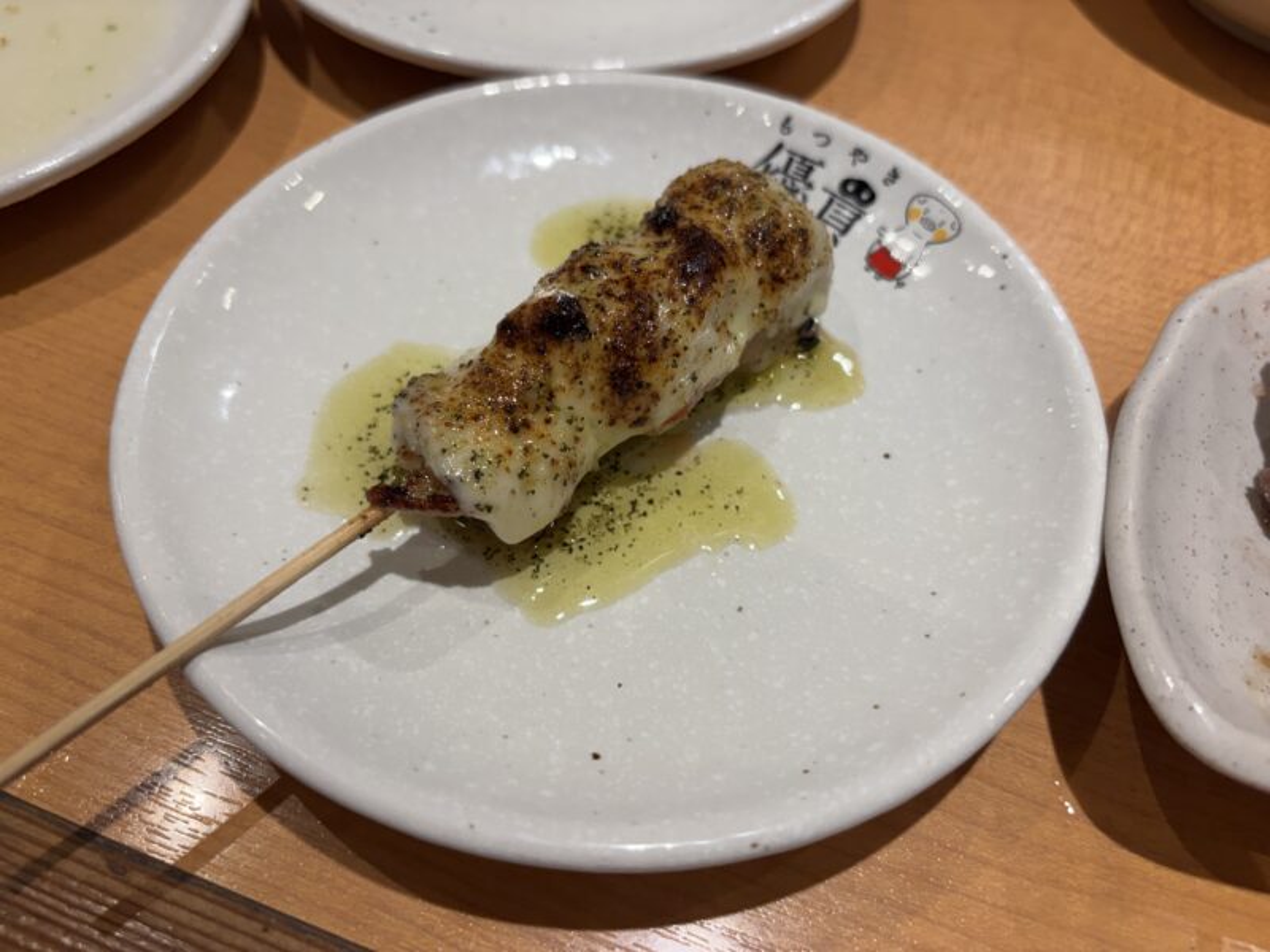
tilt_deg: -54.8
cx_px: 635
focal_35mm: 26
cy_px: 476
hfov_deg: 67.3
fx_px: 954
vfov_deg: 53.1
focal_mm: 5.96
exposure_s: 1/100
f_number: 1.6
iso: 80
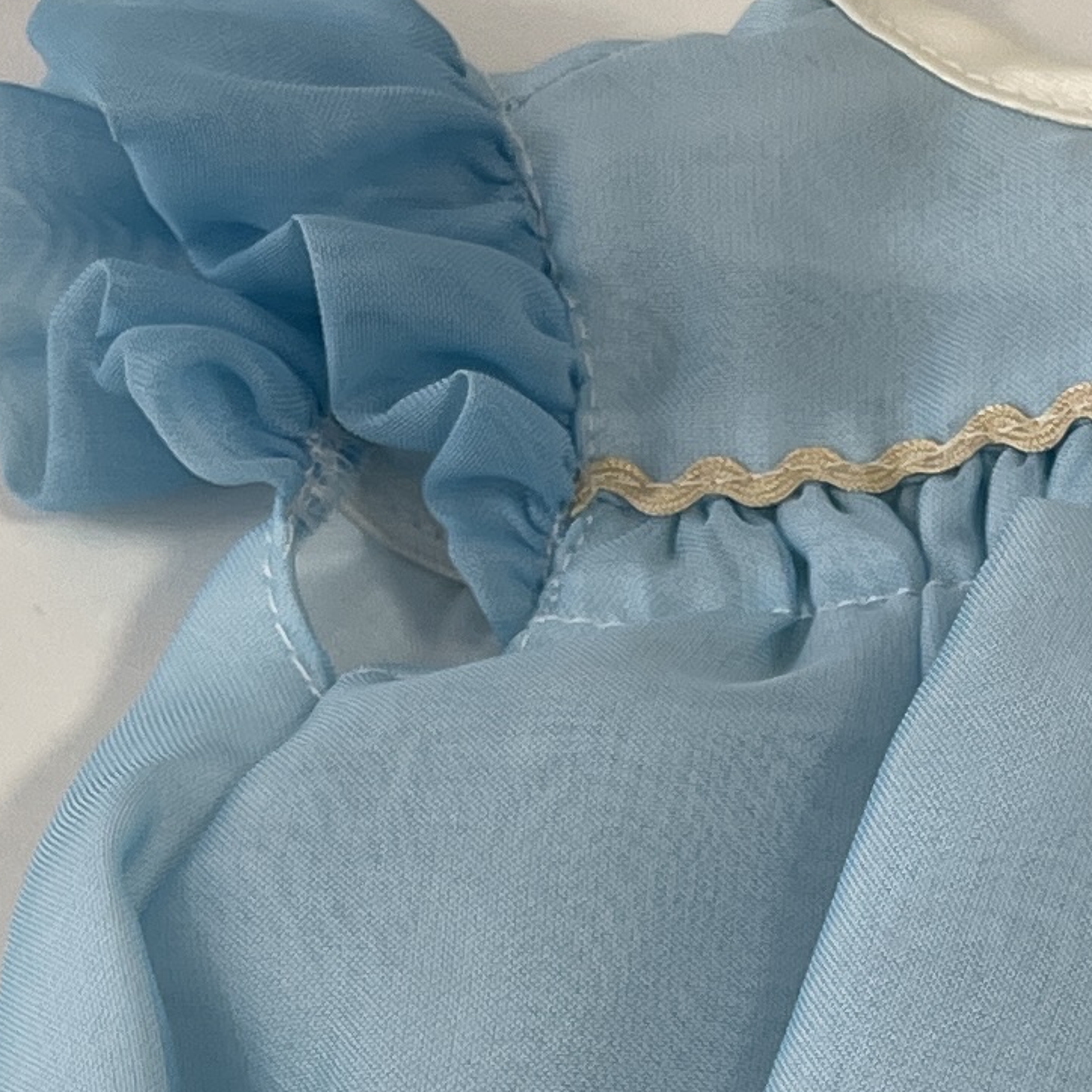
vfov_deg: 13.4
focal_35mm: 123
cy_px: 1609
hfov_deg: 13.9
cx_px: 1136
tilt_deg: -64.0
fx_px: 4390
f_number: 1.6
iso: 100
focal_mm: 5.1
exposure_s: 1/100
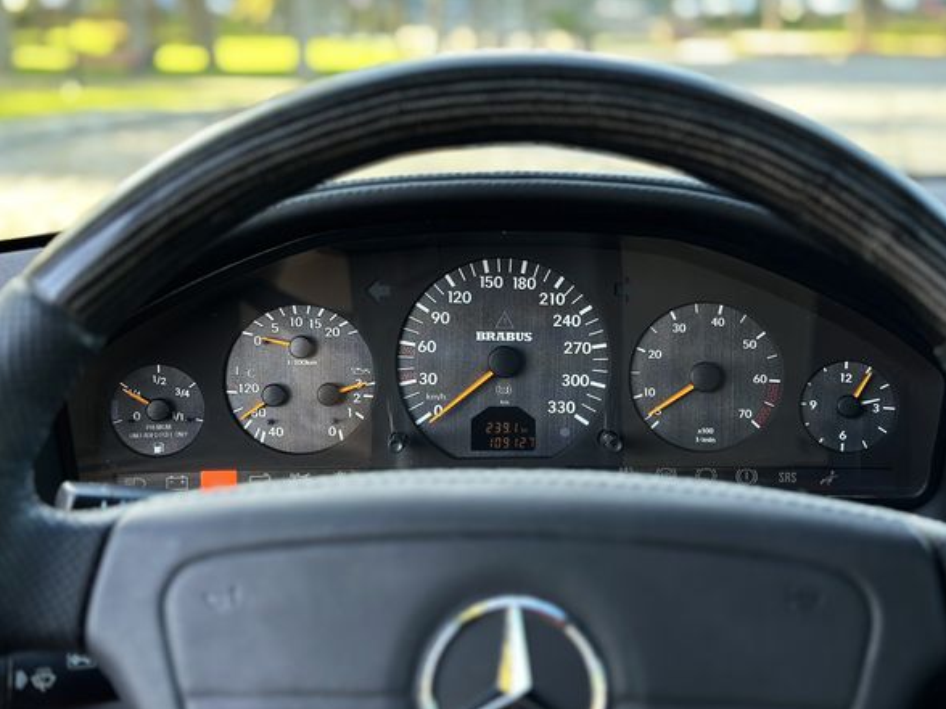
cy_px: 359
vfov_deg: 29.7
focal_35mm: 49
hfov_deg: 38.9
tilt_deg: -13.4
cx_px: 481
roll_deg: -0.4
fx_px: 1339
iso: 125
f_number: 1.78
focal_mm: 6.86
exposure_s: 1/97
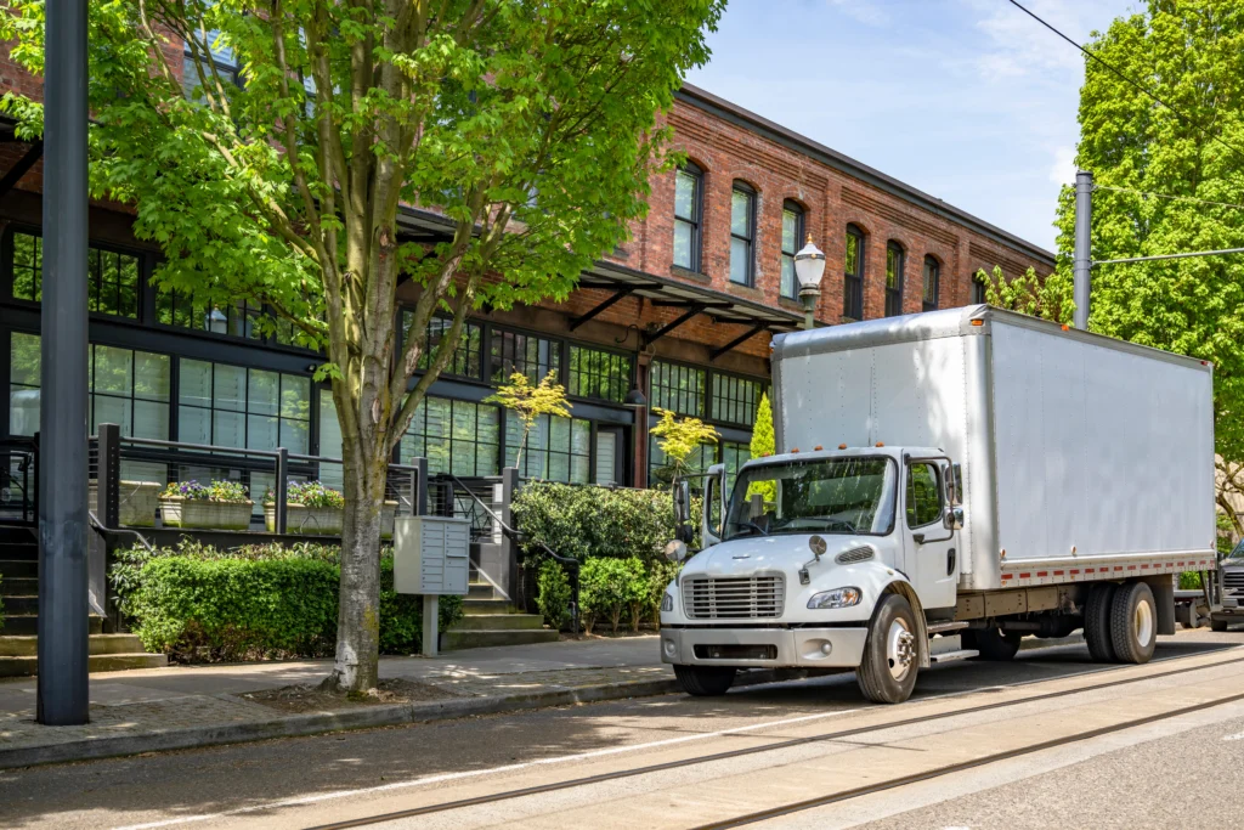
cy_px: 415
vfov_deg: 33.4
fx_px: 1382
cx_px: 622
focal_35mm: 40
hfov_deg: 48.5
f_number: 4
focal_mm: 40
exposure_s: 1/500
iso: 125
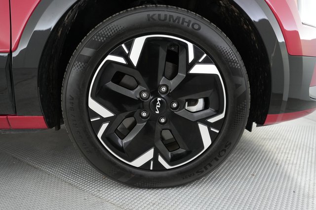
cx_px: 158
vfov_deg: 49.5
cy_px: 105
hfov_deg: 69.4
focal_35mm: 26
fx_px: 228
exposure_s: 1/80
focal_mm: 26
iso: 2500
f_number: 2.8
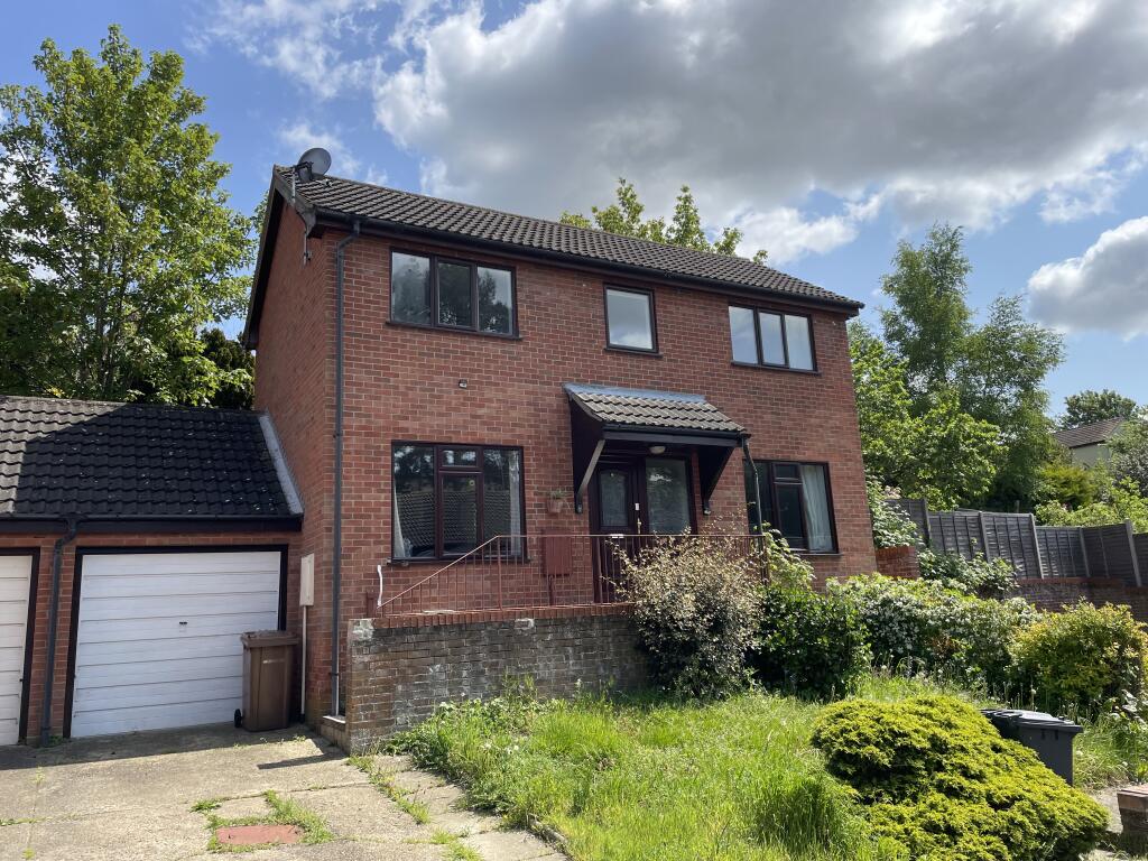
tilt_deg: +12.1
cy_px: 430
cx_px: 574
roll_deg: +4.8
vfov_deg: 53.1
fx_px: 862
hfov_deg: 67.3
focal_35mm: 26
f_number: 1.6
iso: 32
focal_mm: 4.2
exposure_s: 1/2959
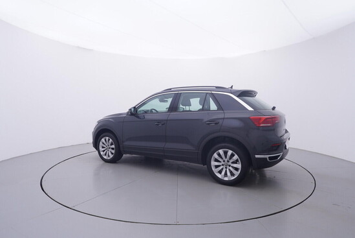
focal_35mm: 22
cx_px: 178
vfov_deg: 56.2
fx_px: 222
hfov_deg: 77.3
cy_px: 119
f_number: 5
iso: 200
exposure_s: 1/80
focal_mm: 15
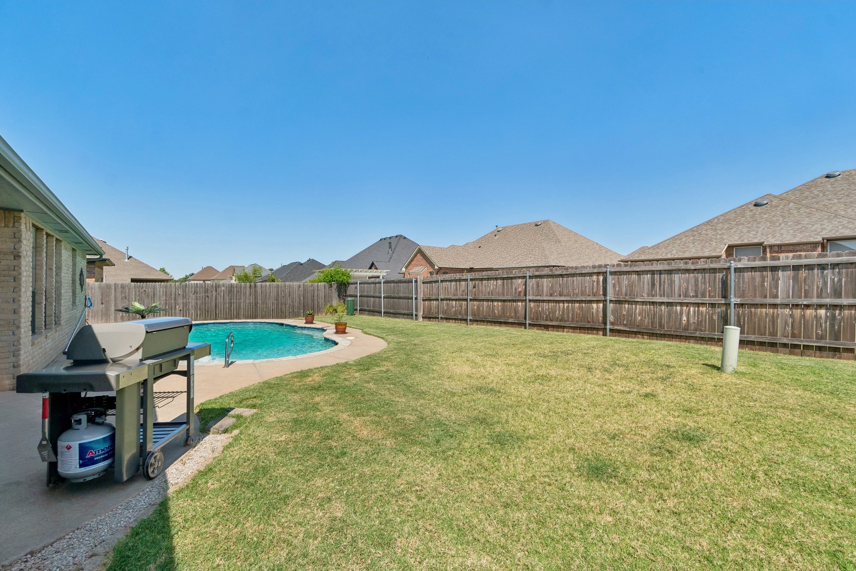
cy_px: 286
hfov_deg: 100.4
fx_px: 357
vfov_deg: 77.3
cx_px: 428
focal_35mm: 15
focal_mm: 10
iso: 100
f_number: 9
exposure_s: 1/500
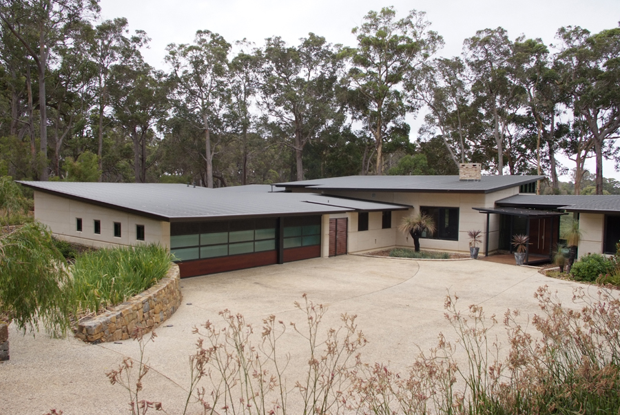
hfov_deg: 67.3
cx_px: 310
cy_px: 208
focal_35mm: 27
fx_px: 465
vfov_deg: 48.0
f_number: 4.5
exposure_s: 1/125
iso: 400
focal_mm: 18
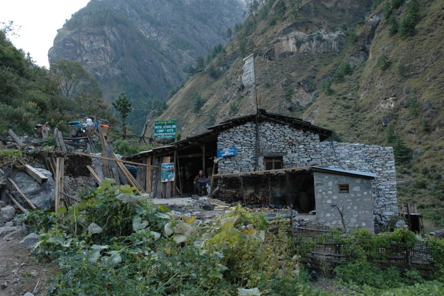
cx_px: 222
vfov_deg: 36.9
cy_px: 148
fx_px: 444
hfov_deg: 53.1
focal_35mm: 36
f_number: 5
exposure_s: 1/100
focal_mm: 24
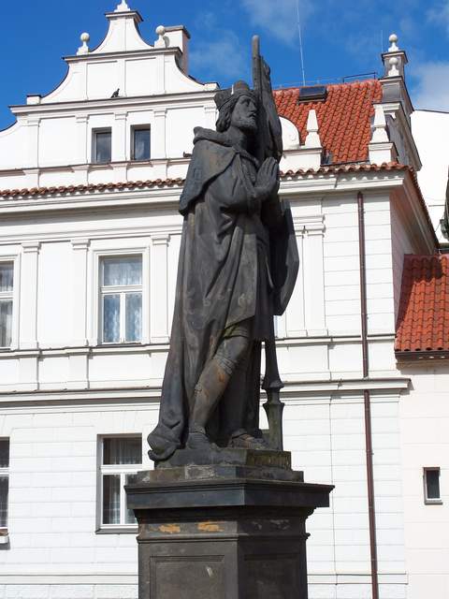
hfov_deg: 21.0
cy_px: 300
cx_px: 224
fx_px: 1211
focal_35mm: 70
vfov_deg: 27.8
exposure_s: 1/640
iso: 64
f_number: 4.5
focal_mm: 14.7
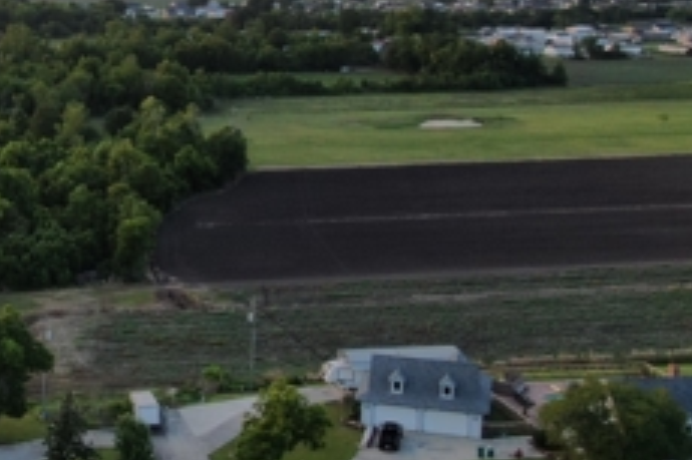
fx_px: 1345
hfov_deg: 27.7
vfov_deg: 19.3
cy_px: 99
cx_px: 62
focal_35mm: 70
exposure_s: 1/200
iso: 100
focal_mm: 5.11
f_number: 3
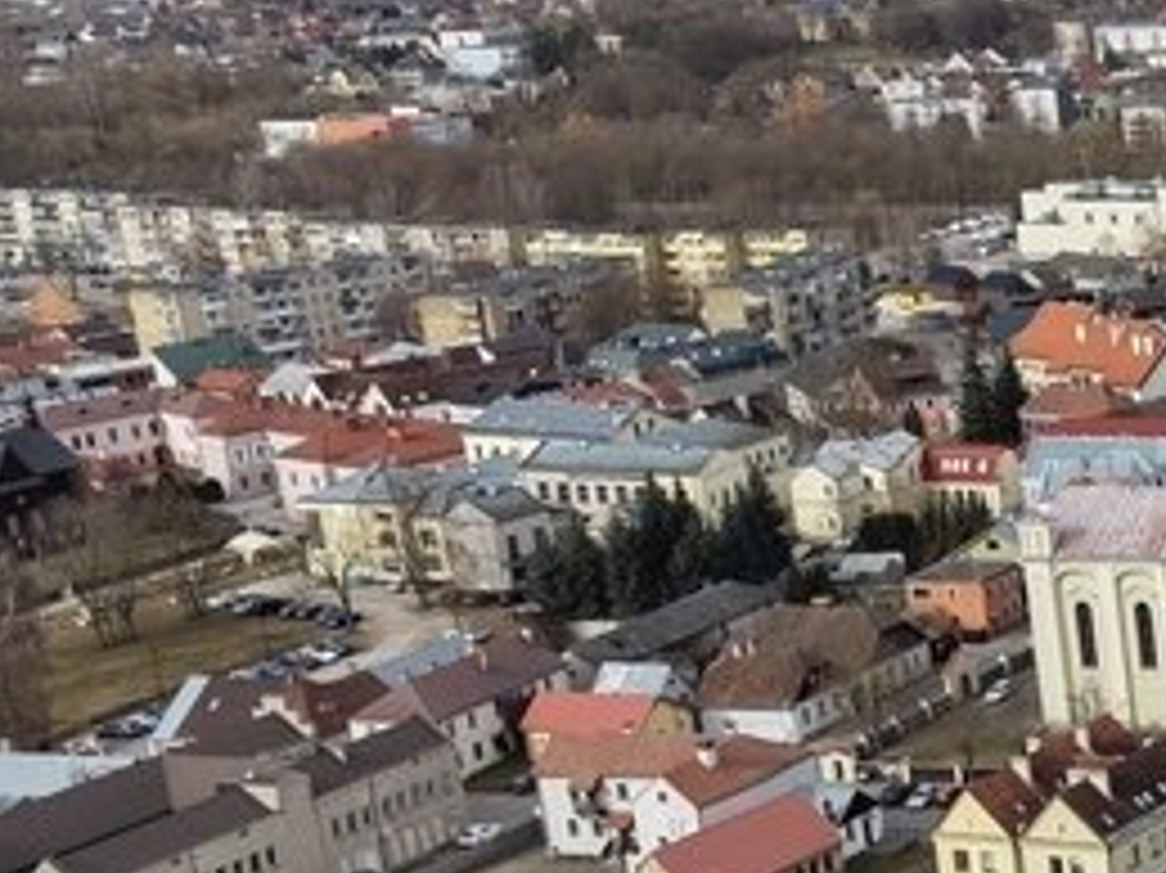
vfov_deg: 15.4
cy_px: 756
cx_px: 1999
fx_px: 3198
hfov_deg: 17.4
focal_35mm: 95
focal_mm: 8.67
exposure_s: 1/4000
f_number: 1.8
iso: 230
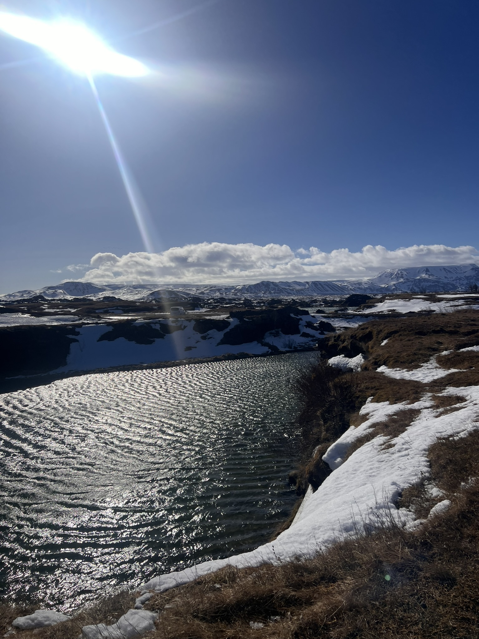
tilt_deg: +0.0
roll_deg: +0.2
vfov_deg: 67.3
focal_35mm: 26
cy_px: 320
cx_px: 240
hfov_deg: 53.1
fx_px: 480
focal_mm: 5.7
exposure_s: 1/16393
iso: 32
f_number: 1.5
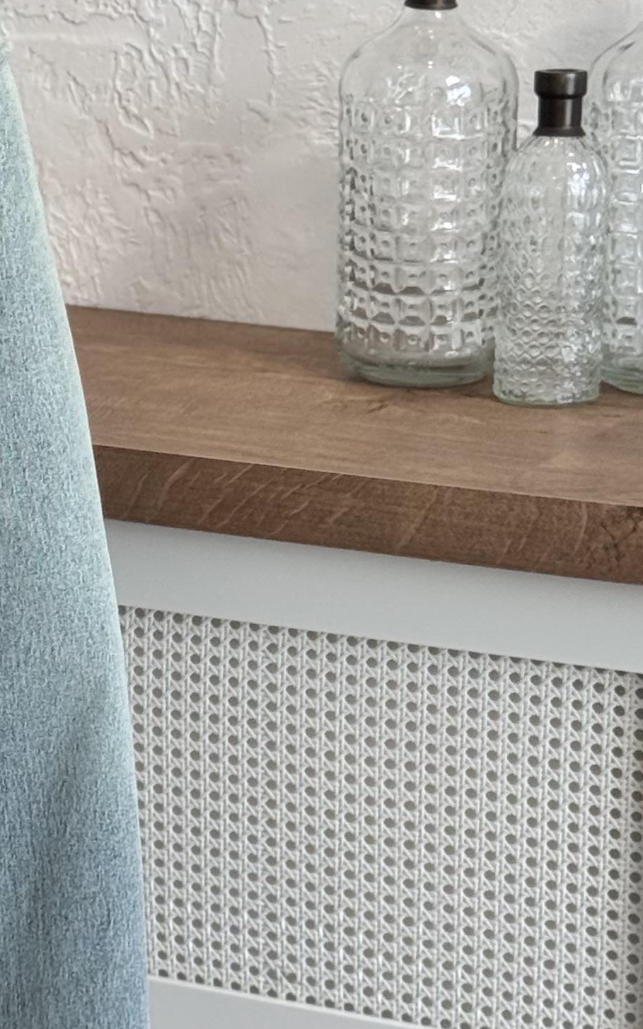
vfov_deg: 14.8
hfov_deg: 9.2
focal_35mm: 141
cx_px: -98
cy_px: 755
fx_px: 3955
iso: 64
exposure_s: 1/124
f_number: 1.78
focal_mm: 6.76
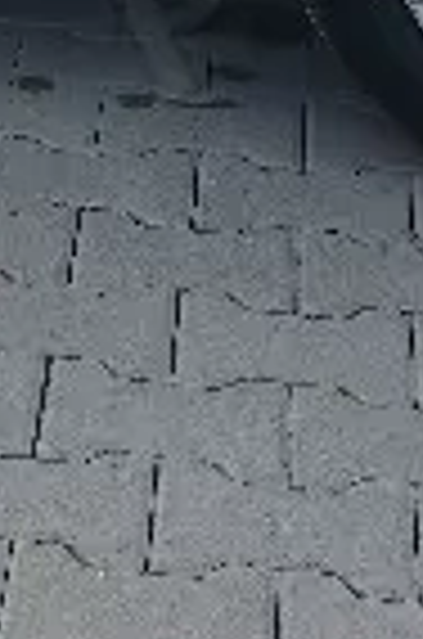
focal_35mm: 169
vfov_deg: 11.7
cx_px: -297
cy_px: -279
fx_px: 2993
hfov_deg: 7.9
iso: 50
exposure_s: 1/1667
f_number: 1.7
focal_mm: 6.3
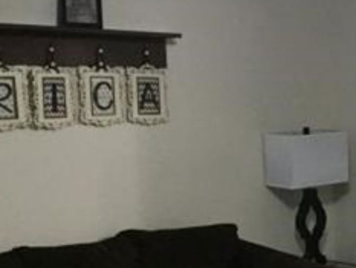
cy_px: 228
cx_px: 440
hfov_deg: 21.2
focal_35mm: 85
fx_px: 875
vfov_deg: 17.2
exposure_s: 1/20
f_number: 2.4
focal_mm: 3.3
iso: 200
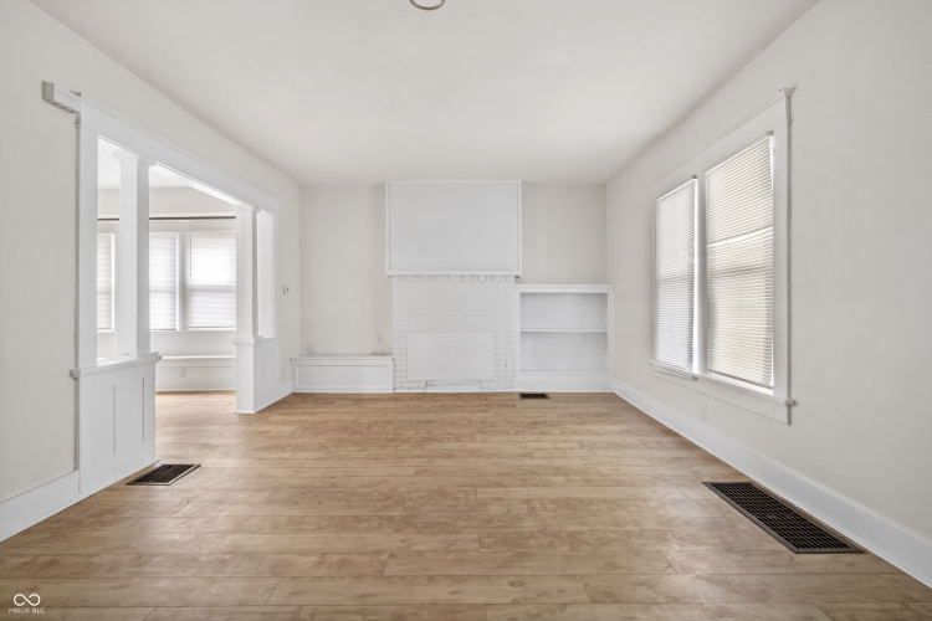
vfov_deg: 68.9
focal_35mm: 18
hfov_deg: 91.6
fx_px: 453
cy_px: 310
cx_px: 466
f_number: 9
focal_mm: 17.5
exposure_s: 1/20
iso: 12800
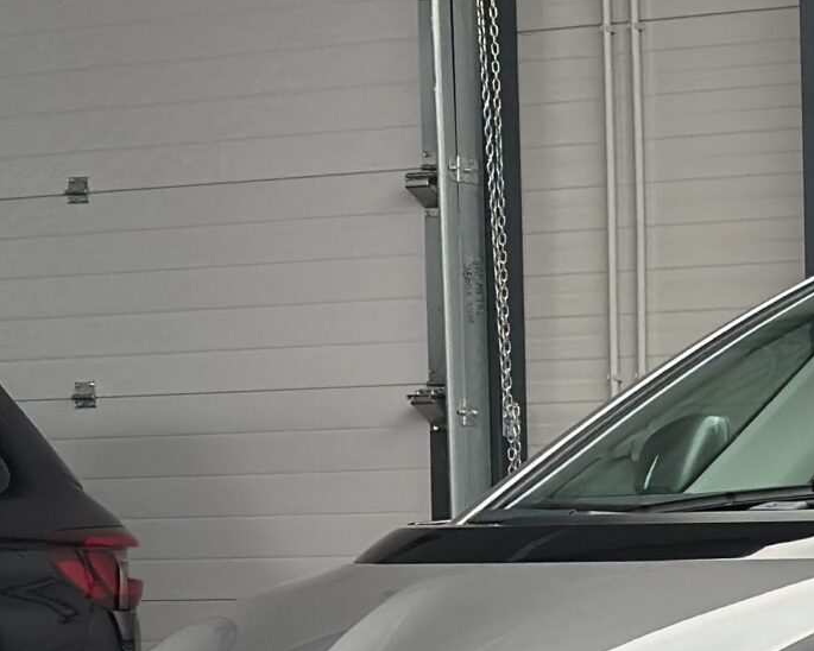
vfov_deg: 8.7
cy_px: 739
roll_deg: +0.7
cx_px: 1254
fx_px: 4216
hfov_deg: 10.6
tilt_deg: -1.6
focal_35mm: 175
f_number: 1.78
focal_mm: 6.86
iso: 80
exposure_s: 1/100
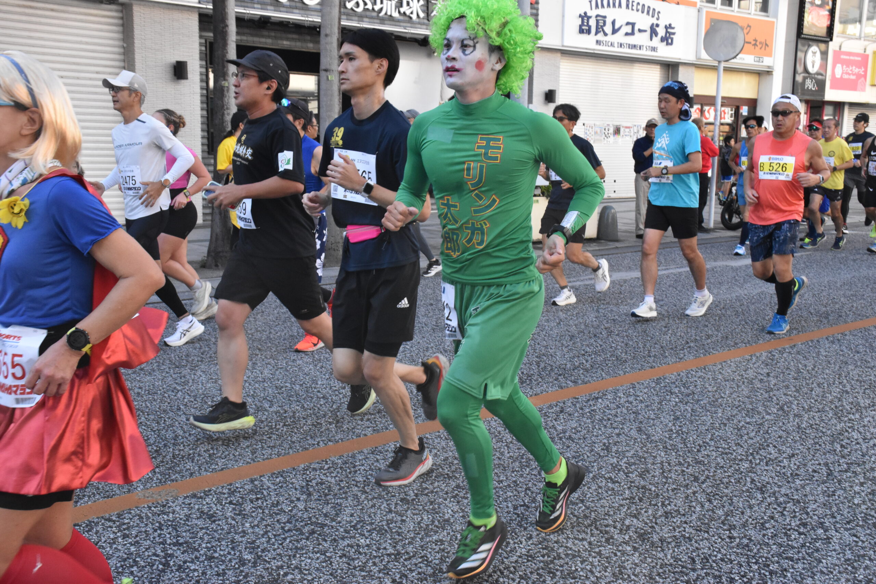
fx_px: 985
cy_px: 292
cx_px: 438
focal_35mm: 40
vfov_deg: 33.0
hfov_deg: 47.9
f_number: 11
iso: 2500
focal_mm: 27
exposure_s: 1/500
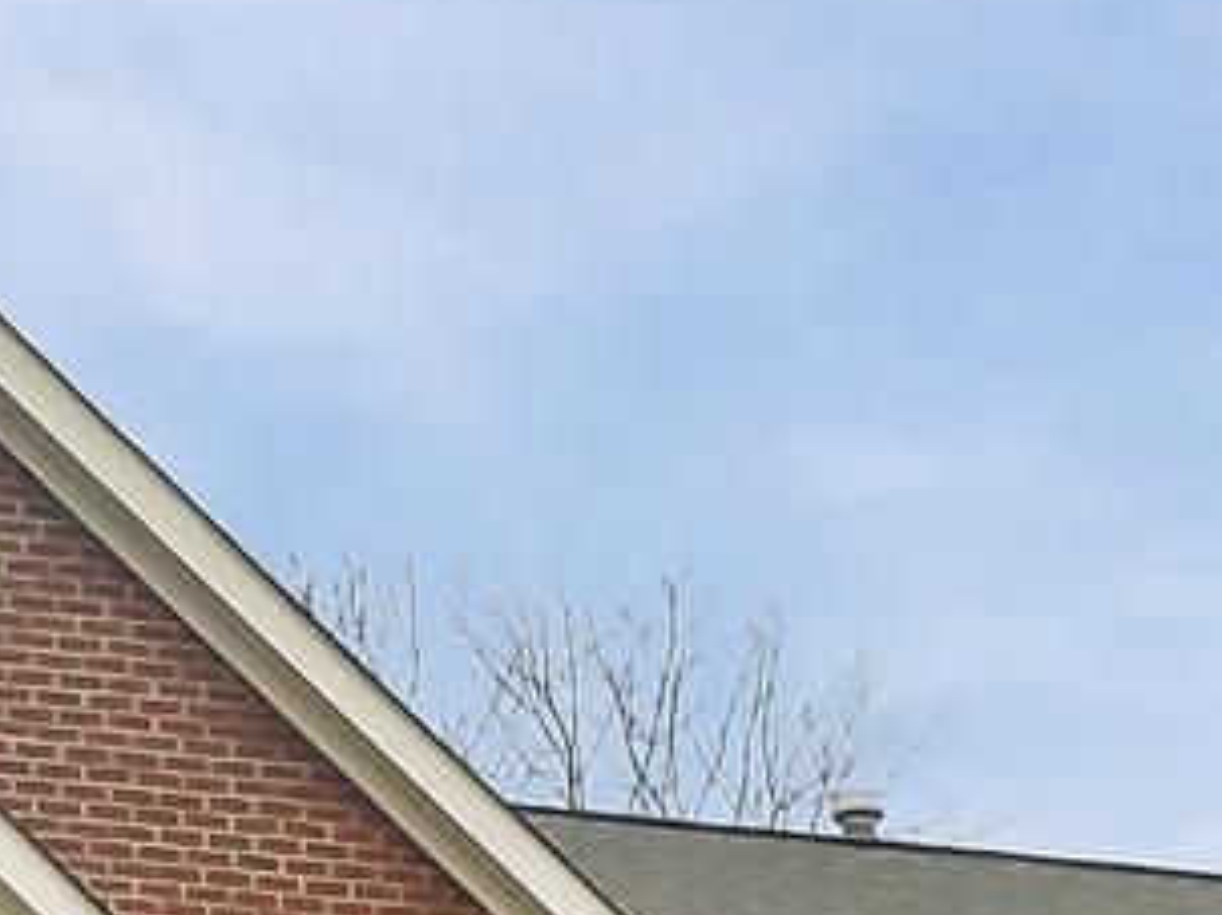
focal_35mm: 277
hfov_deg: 7.2
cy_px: 1681
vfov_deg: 5.3
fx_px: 9775
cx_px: 724
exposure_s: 1/640
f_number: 3.6
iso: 80
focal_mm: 7.3
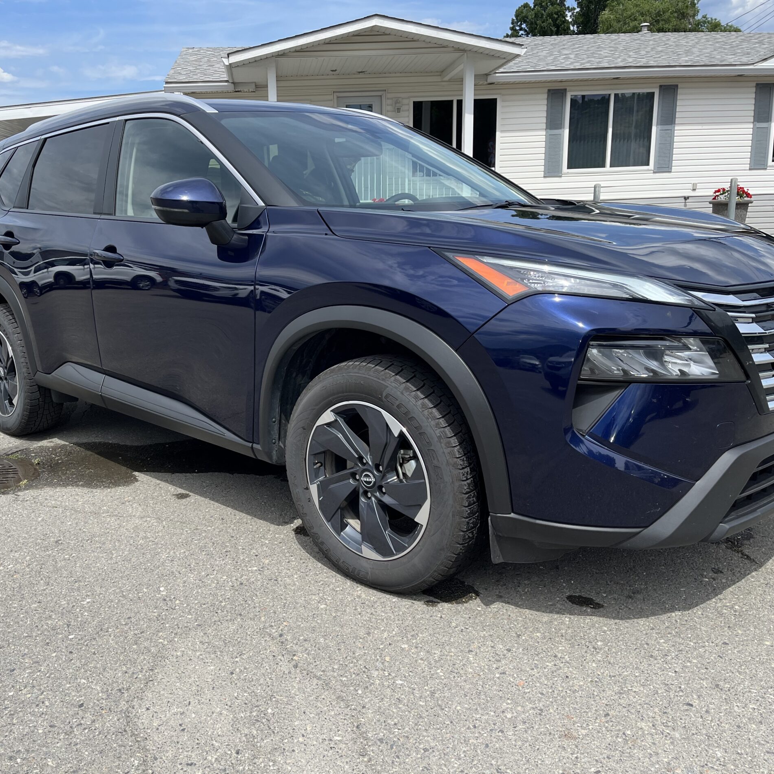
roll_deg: +3.2
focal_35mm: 31
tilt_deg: -14.0
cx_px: 287
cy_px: 385
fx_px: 784
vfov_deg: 52.5
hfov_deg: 51.9
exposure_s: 1/2463
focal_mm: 5.1
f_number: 1.6
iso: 50
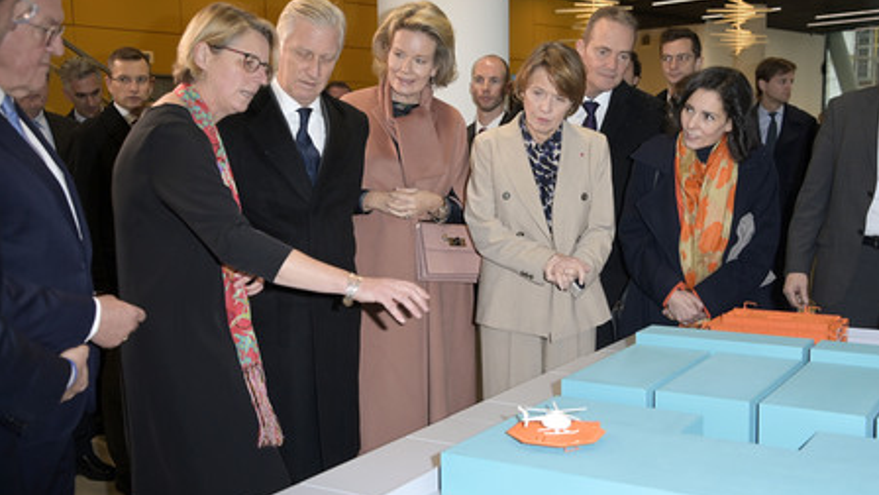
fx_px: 932
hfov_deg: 50.5
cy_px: 234
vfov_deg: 29.7
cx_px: 440
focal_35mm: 40
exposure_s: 1/125
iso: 1600
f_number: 5.6
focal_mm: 38
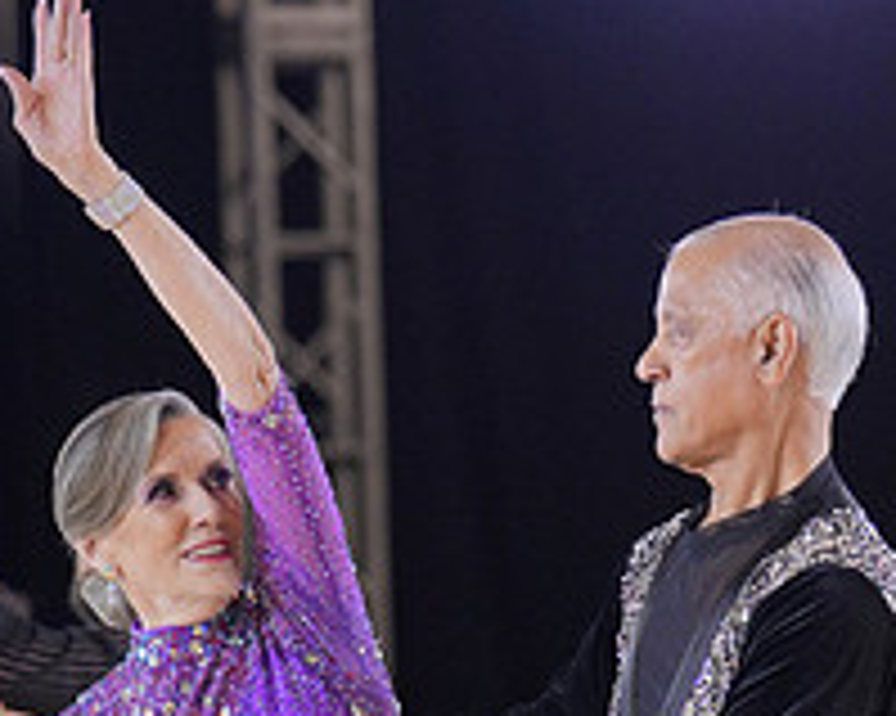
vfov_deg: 4.4
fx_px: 9356
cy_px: 1108
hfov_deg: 5.5
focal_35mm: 353
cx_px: 434
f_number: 2
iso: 800
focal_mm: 86
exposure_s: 1/500
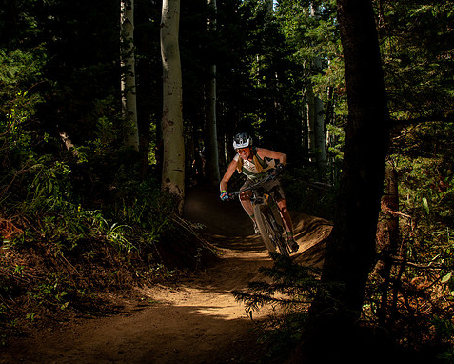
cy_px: 165
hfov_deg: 51.1
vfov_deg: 42.2
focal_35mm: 35
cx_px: 178
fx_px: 470
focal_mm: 28
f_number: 11
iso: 500
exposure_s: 1/400
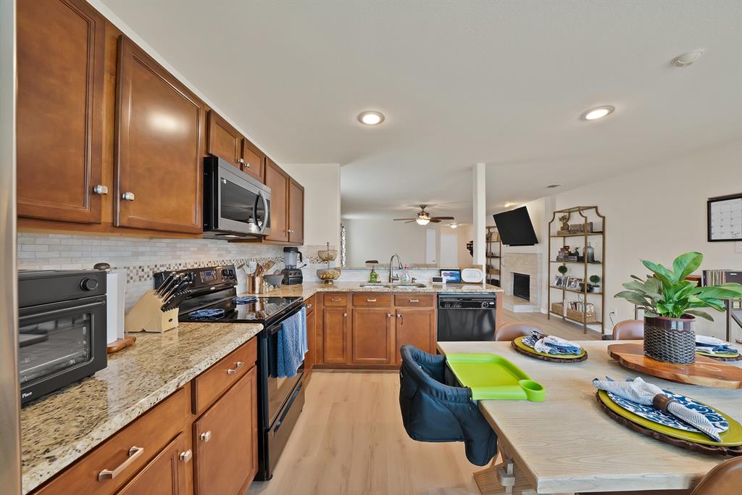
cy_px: 248
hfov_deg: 112.6
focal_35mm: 12
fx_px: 247
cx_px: 371
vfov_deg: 90.0
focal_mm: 12
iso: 640
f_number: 9
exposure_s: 1/1.67
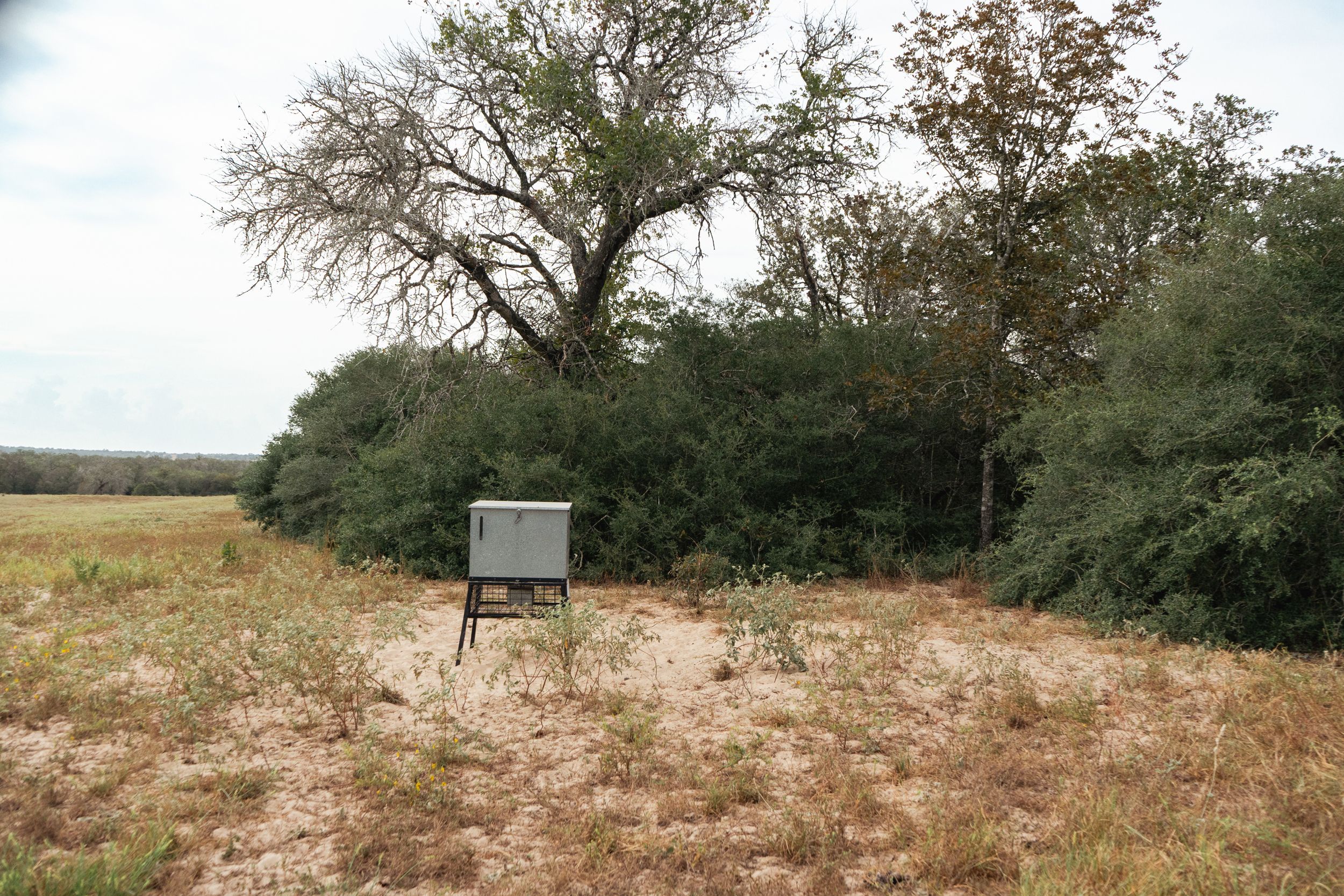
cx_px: 672
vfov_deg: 42.3
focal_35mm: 31
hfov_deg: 60.3
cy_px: 448
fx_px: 1157
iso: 1000
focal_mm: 31
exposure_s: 1/250
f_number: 7.1
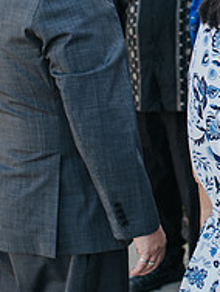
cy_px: 59
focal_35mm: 103
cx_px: 291
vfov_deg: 18.9
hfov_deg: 13.8
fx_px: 872
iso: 320
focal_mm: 35
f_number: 3.5
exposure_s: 1/400
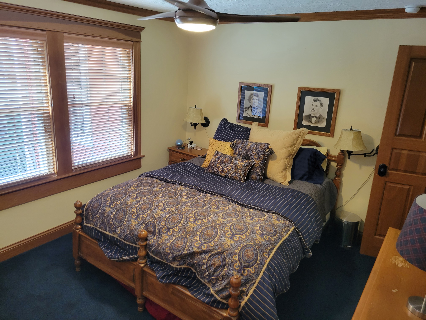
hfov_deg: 67.3
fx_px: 320
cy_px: 160
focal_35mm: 26
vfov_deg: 53.1
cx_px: 213
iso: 250
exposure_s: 1/120
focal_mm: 5.4
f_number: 1.8
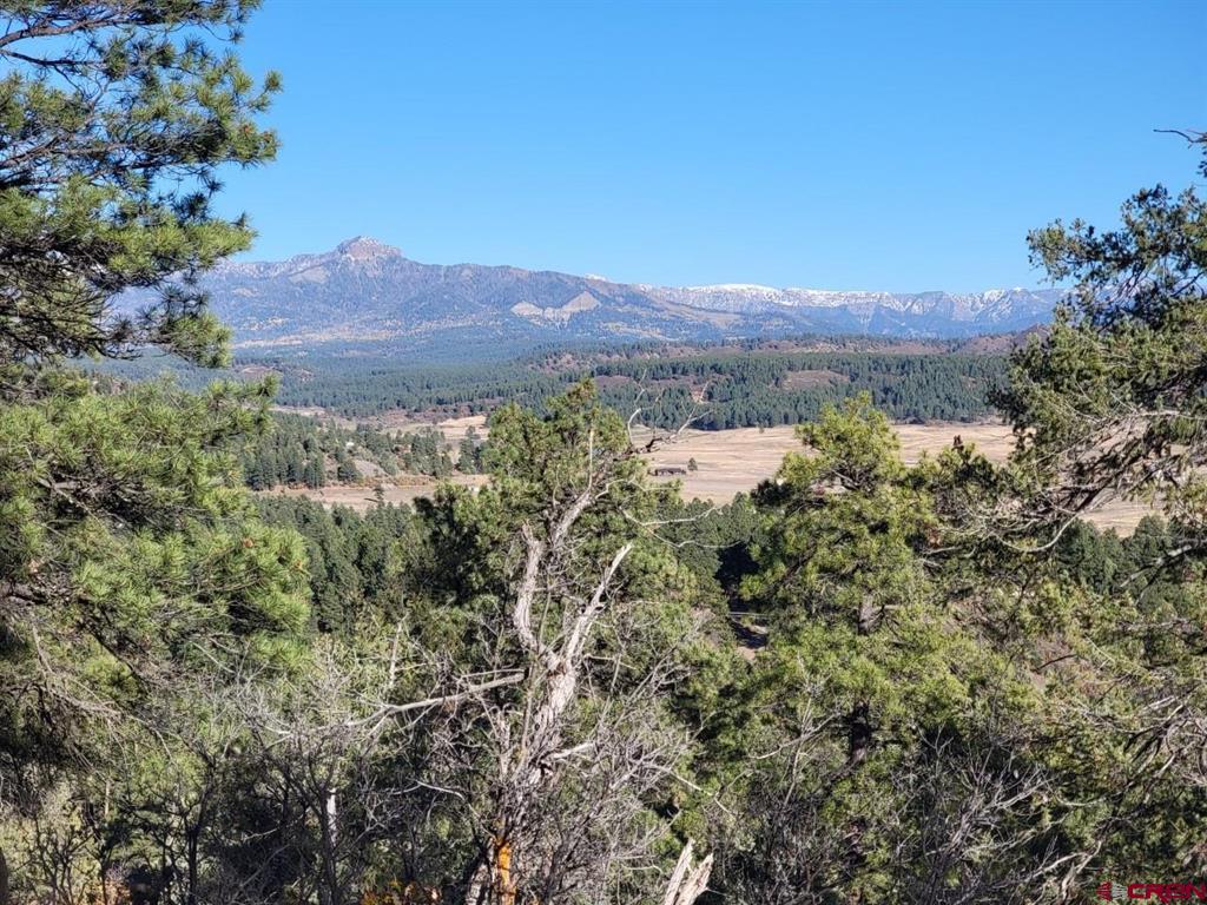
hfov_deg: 27.0
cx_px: 604
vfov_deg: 20.4
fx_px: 2511
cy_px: 452
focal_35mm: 72
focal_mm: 9
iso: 50
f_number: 2.4
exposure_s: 1/1304
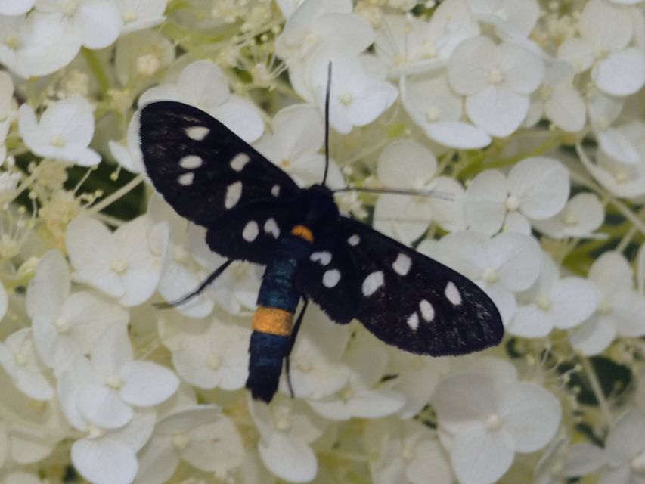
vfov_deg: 9.9
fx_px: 2795
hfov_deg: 13.2
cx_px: 322
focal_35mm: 150
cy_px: 242
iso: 160
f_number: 5.4
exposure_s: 1/60
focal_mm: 26.9
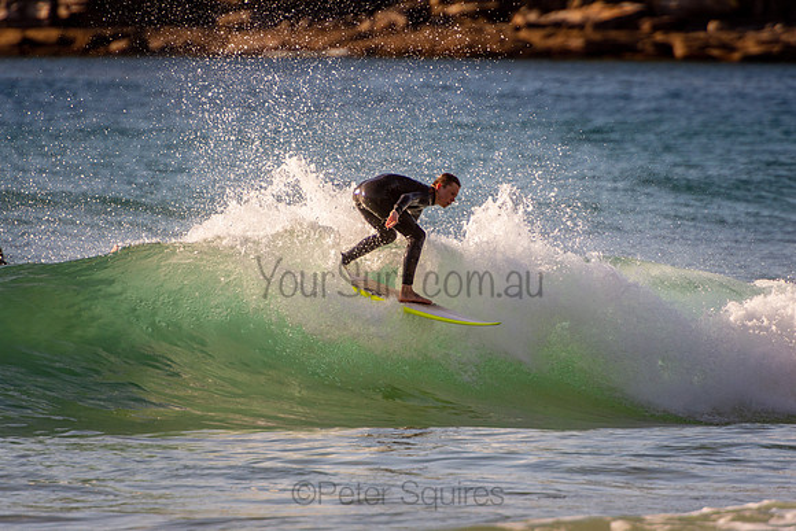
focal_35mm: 600
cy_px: 266
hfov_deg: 3.4
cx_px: 398
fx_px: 13269
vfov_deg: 2.3
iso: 560
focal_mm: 400
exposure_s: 1/2000
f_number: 5.6
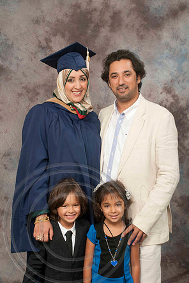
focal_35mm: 73
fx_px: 574
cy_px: 142
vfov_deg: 27.7
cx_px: 95
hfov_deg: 18.7
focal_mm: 48
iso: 250
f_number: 5.6
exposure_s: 1/100
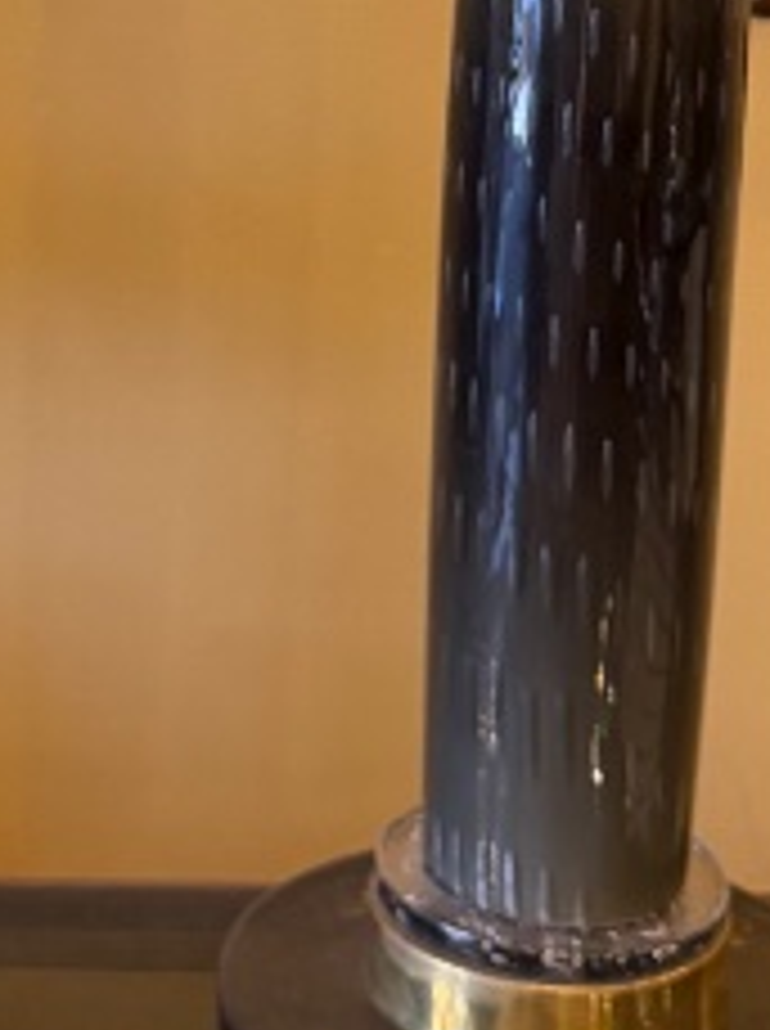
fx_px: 3747
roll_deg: -2.5
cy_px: -373
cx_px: 54
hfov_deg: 11.6
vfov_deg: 14.9
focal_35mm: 126
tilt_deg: -8.7
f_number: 1.78
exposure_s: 1/100
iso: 200
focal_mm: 6.76
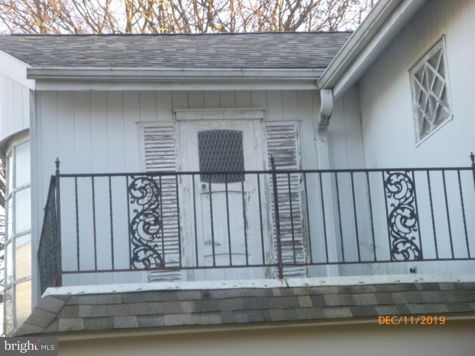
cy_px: 178
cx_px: 238
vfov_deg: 17.4
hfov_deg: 23.0
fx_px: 1166
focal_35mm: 85
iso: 400
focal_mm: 15.3
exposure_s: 1/100
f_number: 5.7
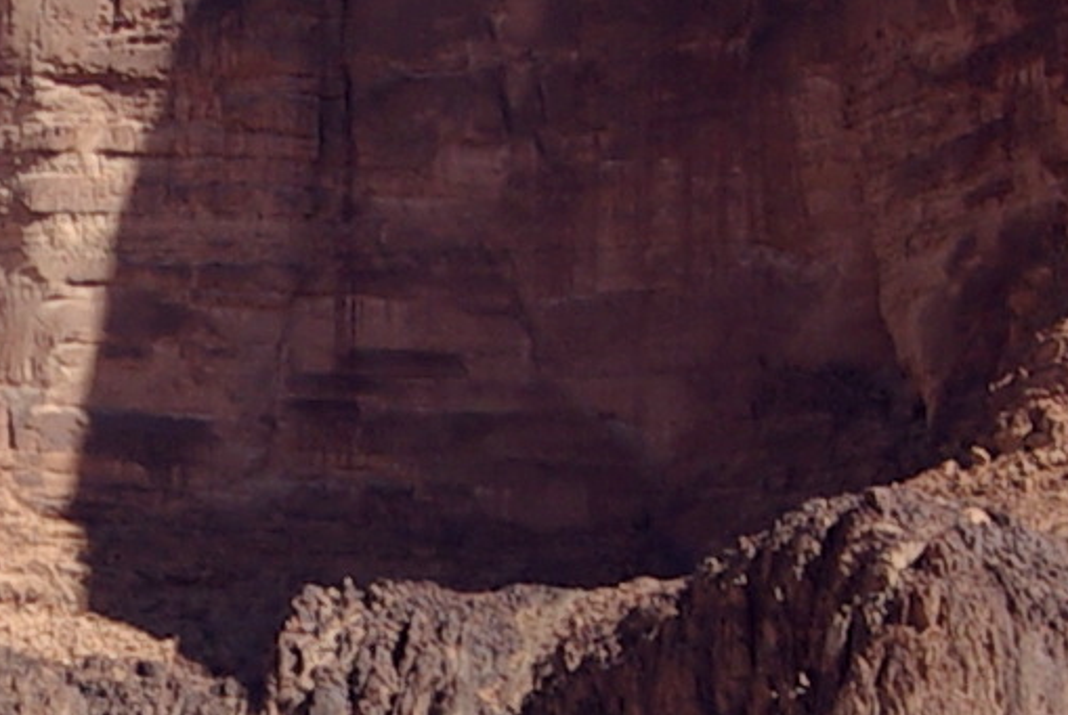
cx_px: 4
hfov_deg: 7.5
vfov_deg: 5.0
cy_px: 782
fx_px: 8140
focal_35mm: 274
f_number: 8
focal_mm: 24
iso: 100
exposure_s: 1/500
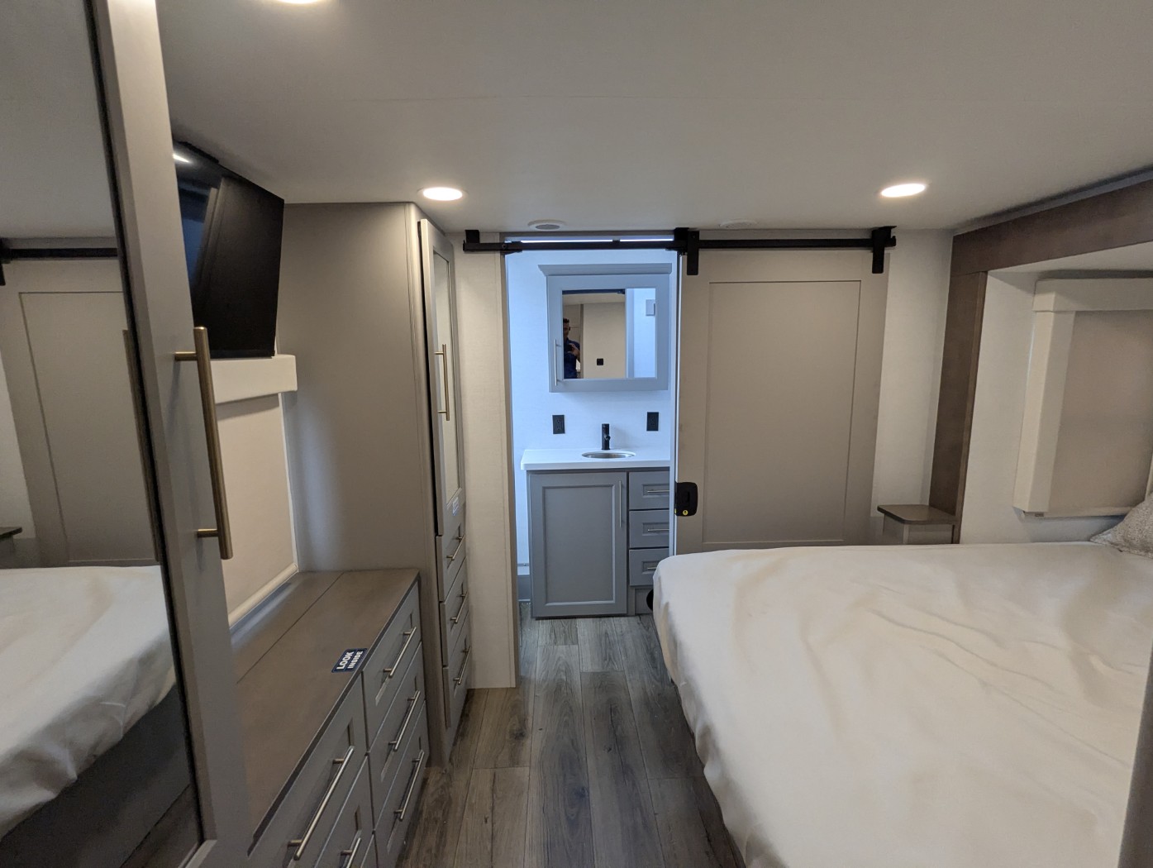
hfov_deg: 94.4
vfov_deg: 78.2
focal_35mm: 16
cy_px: 434
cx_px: 576
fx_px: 534
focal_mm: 2.35
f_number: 2.2
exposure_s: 1/162
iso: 256
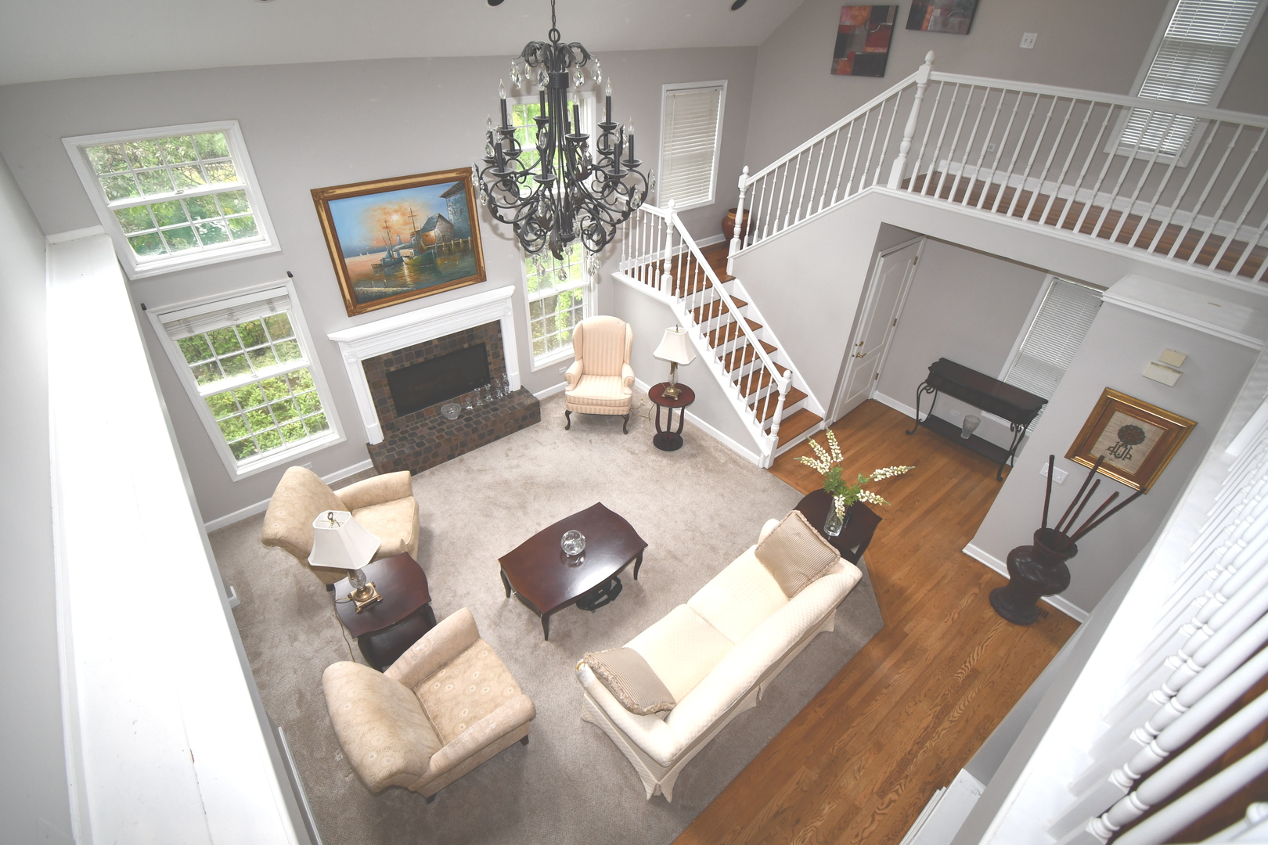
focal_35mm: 15
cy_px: 422
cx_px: 634
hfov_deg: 100.4
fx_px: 528
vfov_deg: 77.3
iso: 360
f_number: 4.5
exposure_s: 1/60
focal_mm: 10
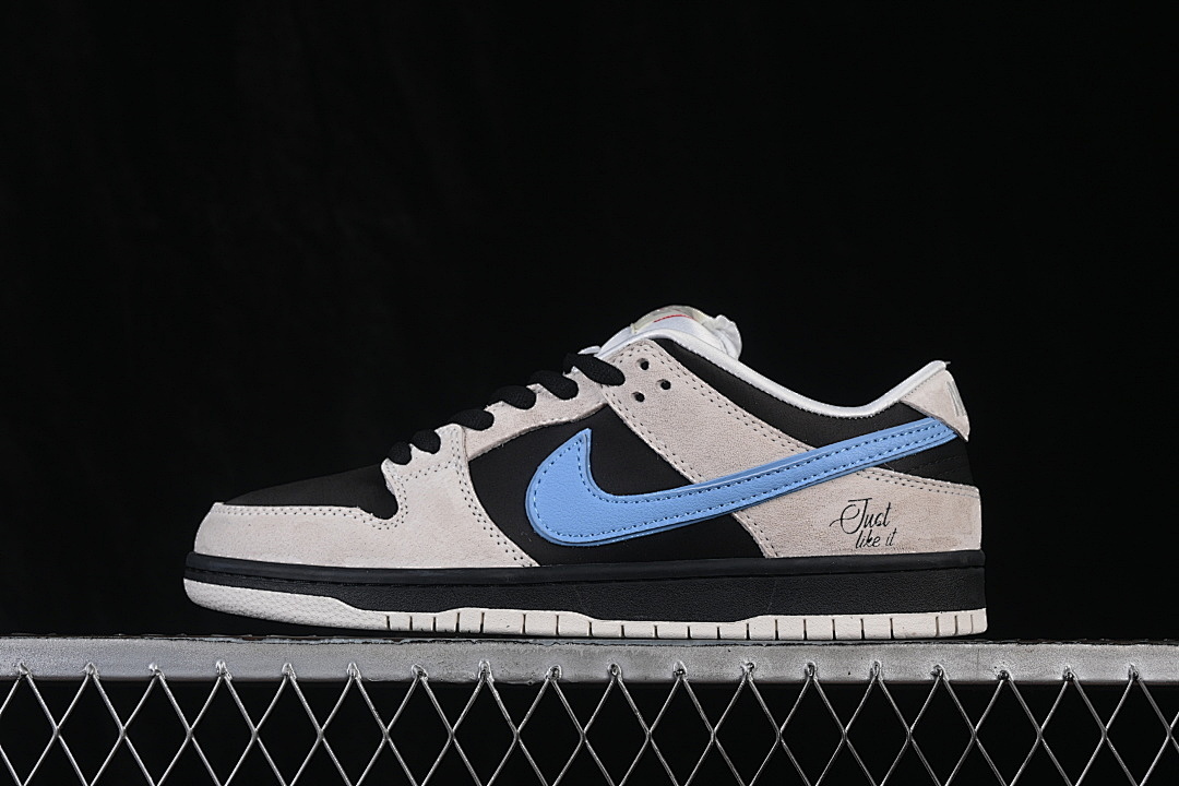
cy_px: 393
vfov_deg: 18.2
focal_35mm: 75
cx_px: 590
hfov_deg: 27.0
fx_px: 2456
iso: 160
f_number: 8
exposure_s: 1/80
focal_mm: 50
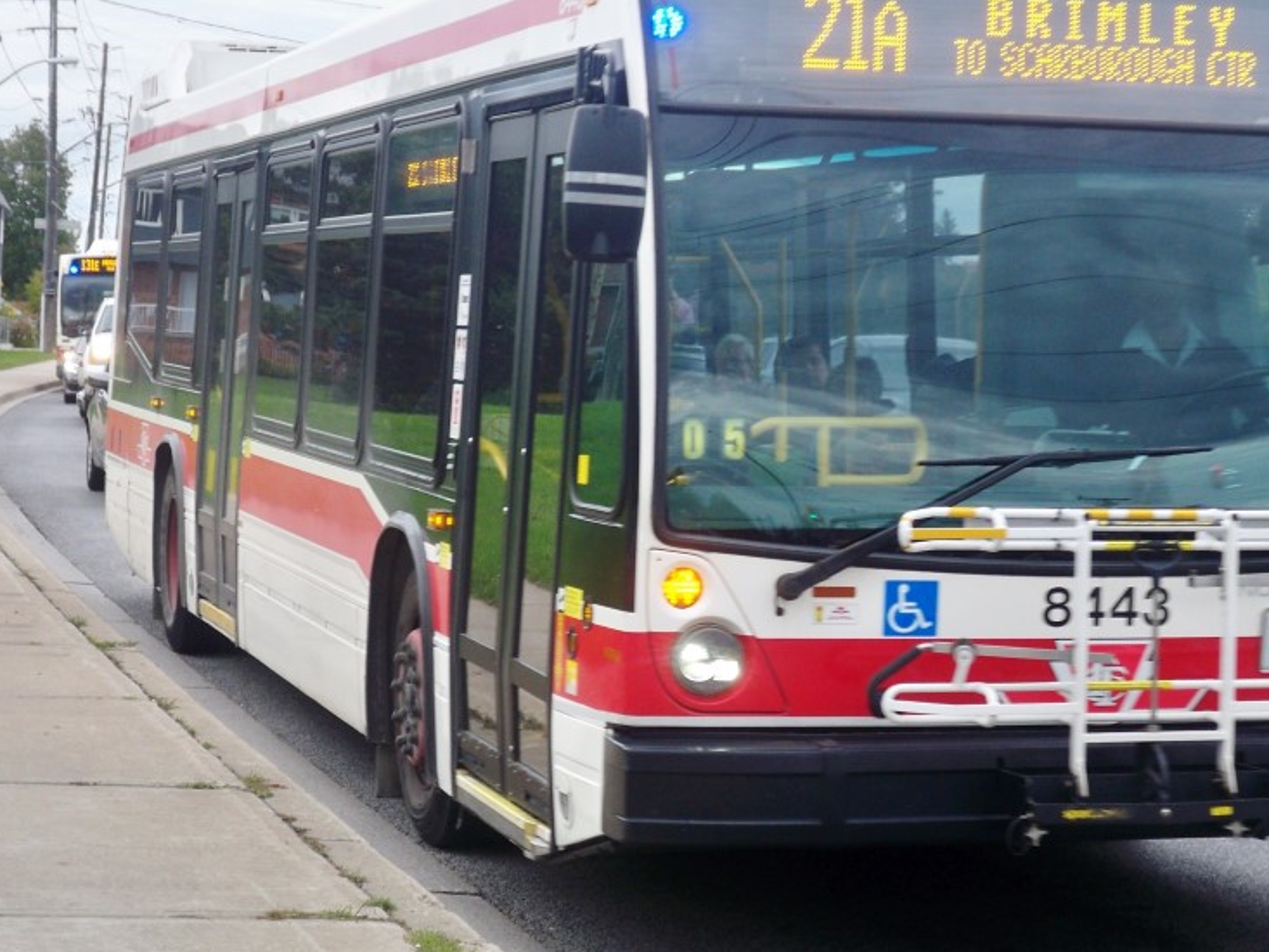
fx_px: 3483
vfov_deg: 15.6
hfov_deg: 20.6
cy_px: 429
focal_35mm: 95
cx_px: 805
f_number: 4.5
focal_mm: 12.1
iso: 80
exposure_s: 1/80
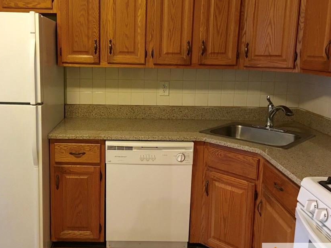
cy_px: 114
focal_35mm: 36
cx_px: 138
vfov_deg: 39.6
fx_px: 344
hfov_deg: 51.1
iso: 100
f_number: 2.2
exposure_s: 1/15
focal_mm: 4.15
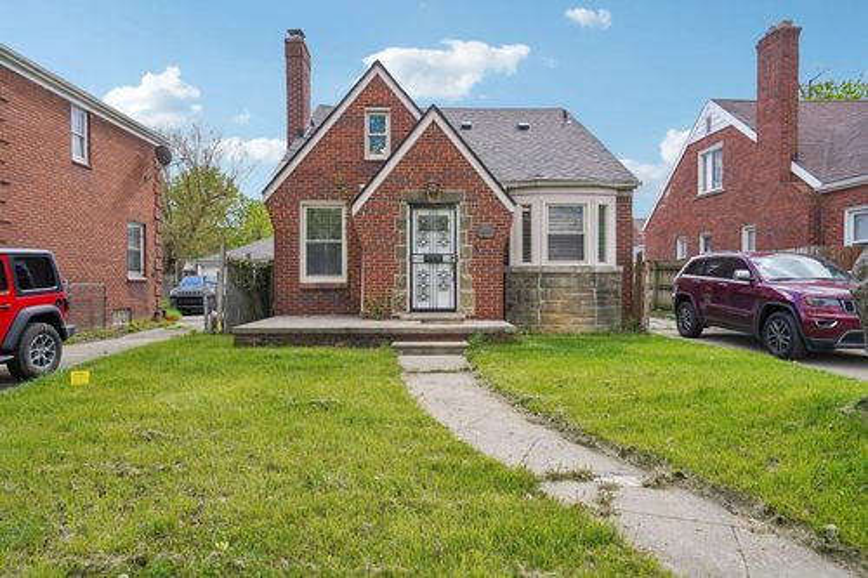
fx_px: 530
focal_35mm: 22
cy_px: 289
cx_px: 434
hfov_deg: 78.6
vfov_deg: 57.2
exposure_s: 1/250
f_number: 8
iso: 400
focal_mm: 22
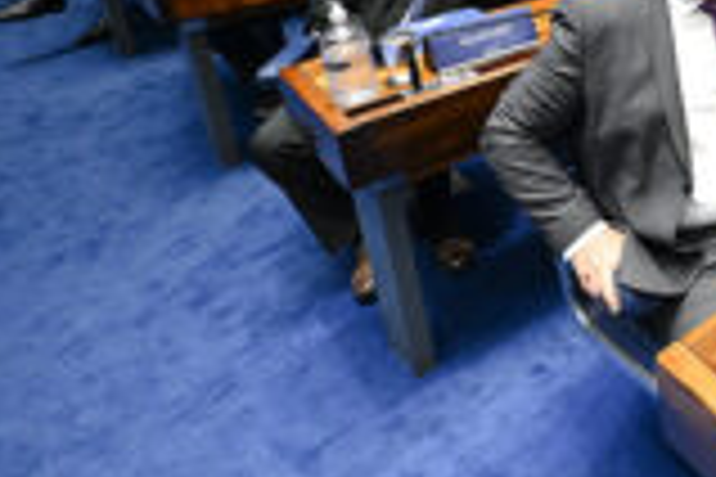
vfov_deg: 31.2
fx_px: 736
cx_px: 937
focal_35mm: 37
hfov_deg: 35.2
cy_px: -72
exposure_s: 1/100
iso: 1600
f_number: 5
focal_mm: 14
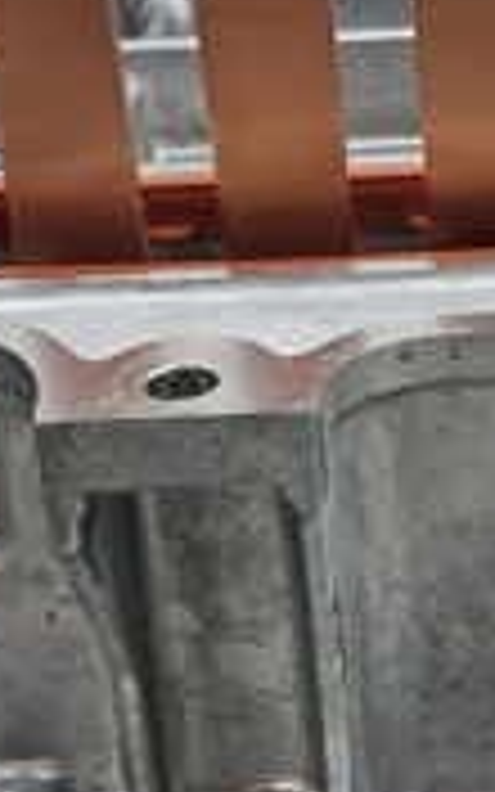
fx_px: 2245
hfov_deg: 12.4
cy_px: 358
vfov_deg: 20.0
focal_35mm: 104
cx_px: 508
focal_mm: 4
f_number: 1.8
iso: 125
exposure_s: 1/50
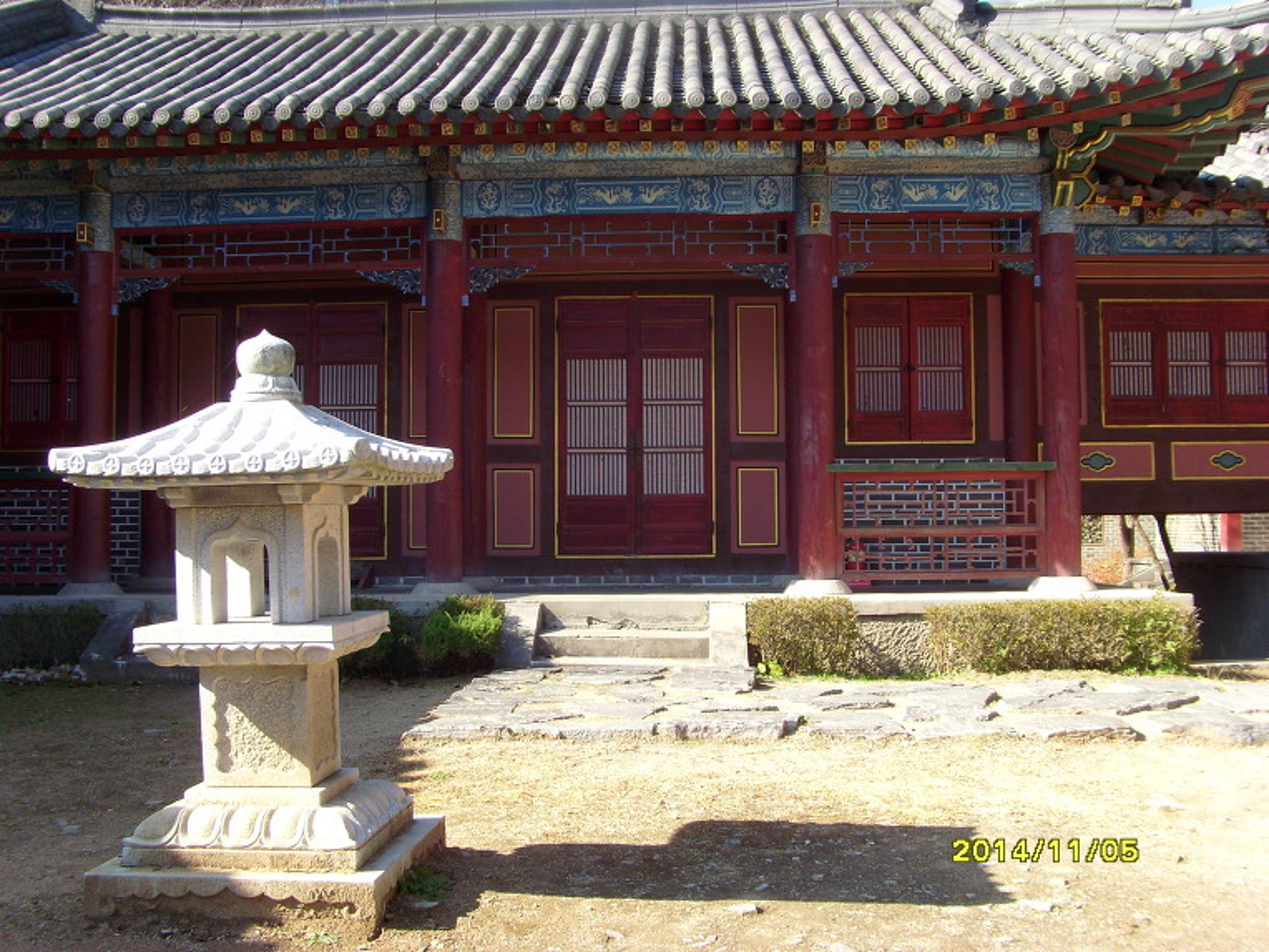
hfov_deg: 51.4
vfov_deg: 39.7
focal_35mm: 36
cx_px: 634
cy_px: 476
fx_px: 1320
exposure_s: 1/250
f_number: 3.5
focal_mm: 6
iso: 80
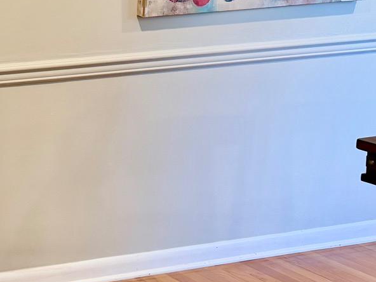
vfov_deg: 17.7
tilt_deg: -9.9
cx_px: -254
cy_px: 74
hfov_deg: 19.2
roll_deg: +2.3
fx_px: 902
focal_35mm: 83
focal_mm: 6.76
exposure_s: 1/120
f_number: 1.78
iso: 200
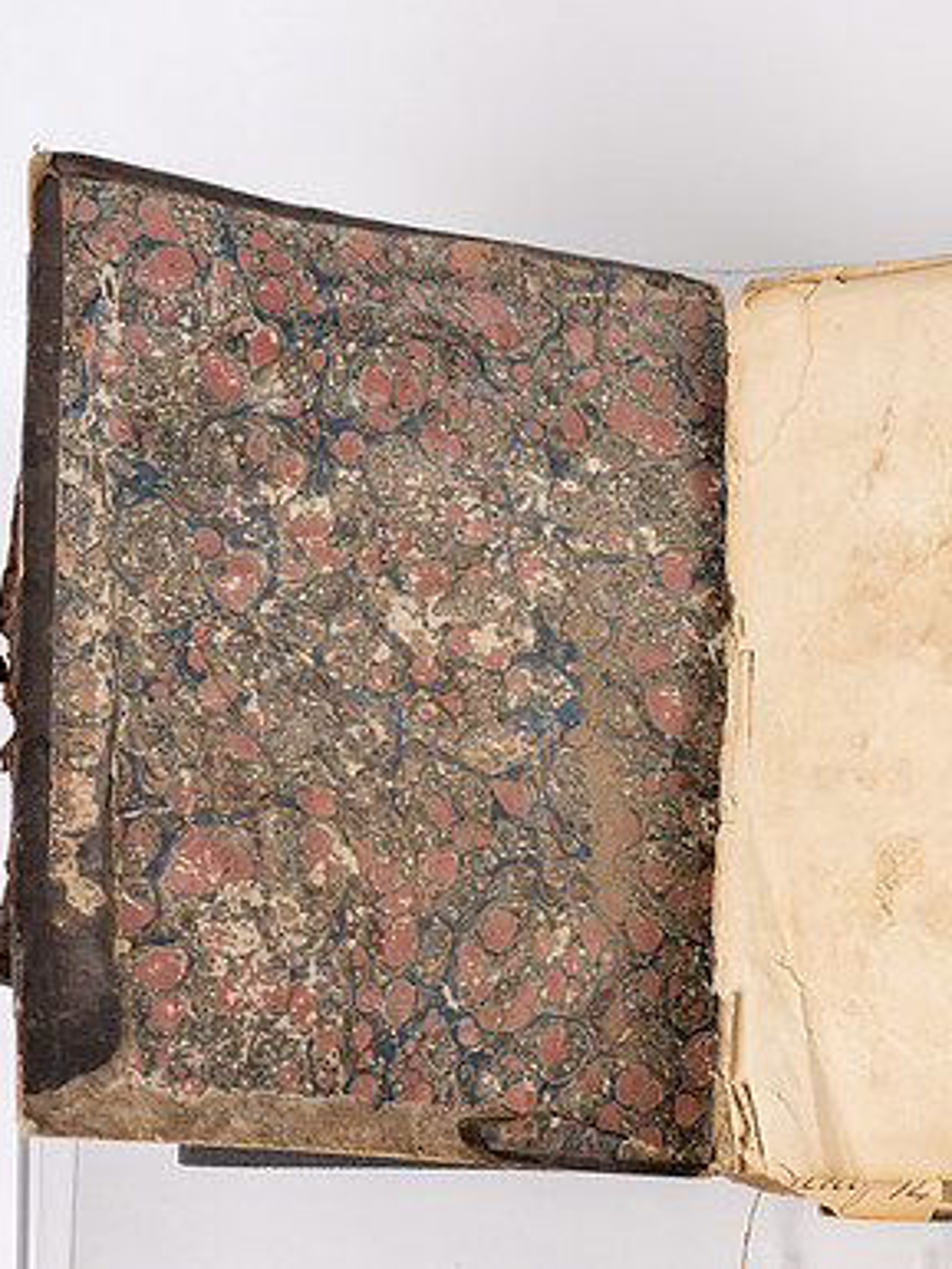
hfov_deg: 16.8
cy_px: 634
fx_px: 3188
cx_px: 774
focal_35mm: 87
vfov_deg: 22.5
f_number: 13
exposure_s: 1/125
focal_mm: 60
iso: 100
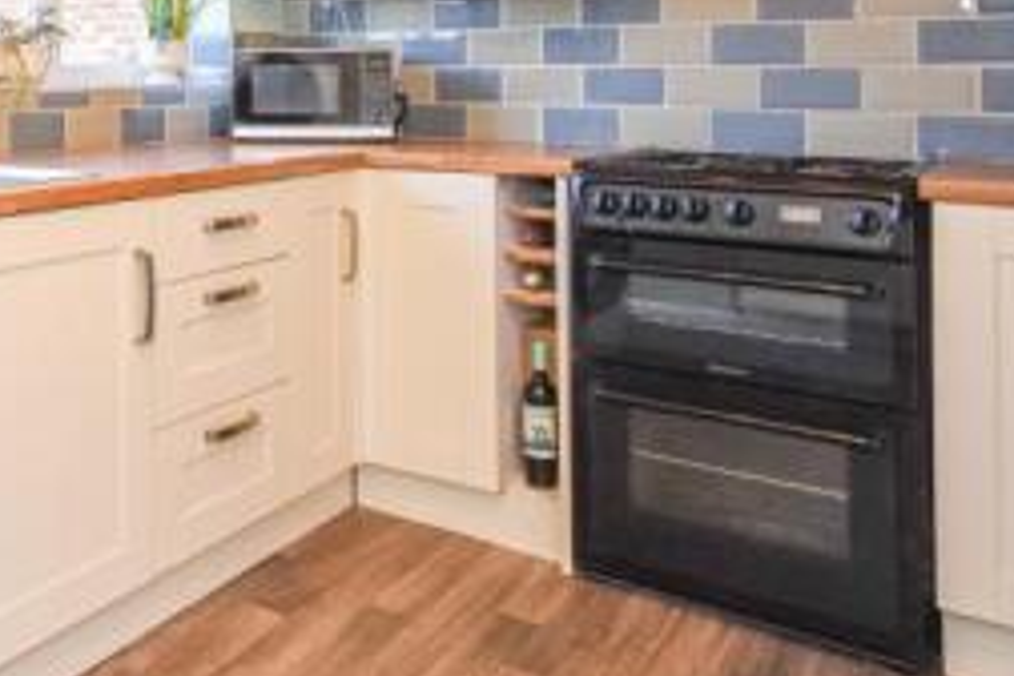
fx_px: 1098
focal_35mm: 39
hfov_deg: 45.2
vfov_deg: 32.7
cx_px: 111
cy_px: 87
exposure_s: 1/30
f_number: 8
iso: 640
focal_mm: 10
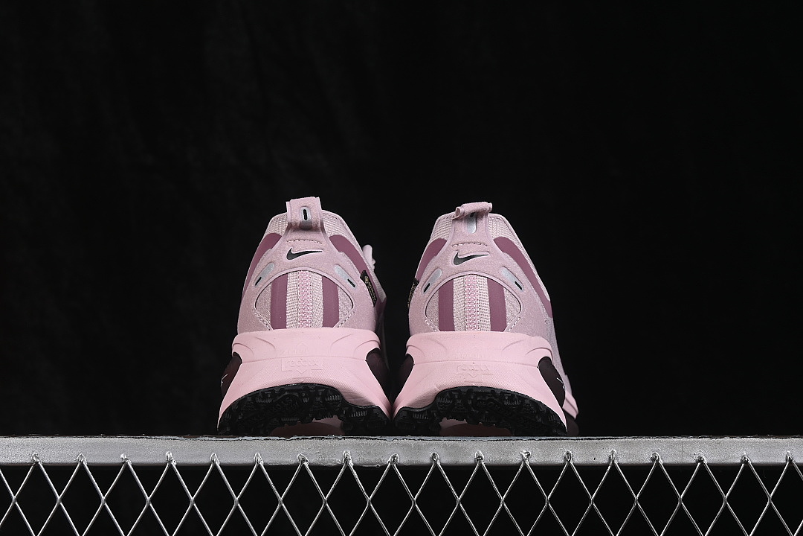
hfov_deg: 27.0
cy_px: 268
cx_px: 402
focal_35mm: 75
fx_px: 1673
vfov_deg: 18.2
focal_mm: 50
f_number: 8
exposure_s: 1/80
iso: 160
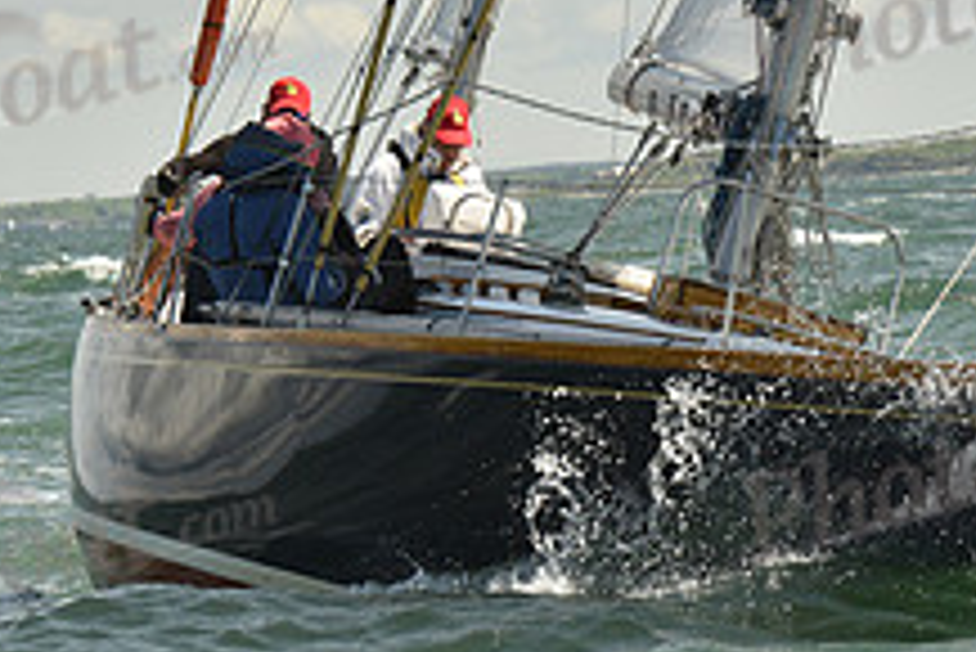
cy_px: 277
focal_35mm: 428
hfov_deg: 4.8
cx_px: 513
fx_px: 11611
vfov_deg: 3.2
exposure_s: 1/800
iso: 320
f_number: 10
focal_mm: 160
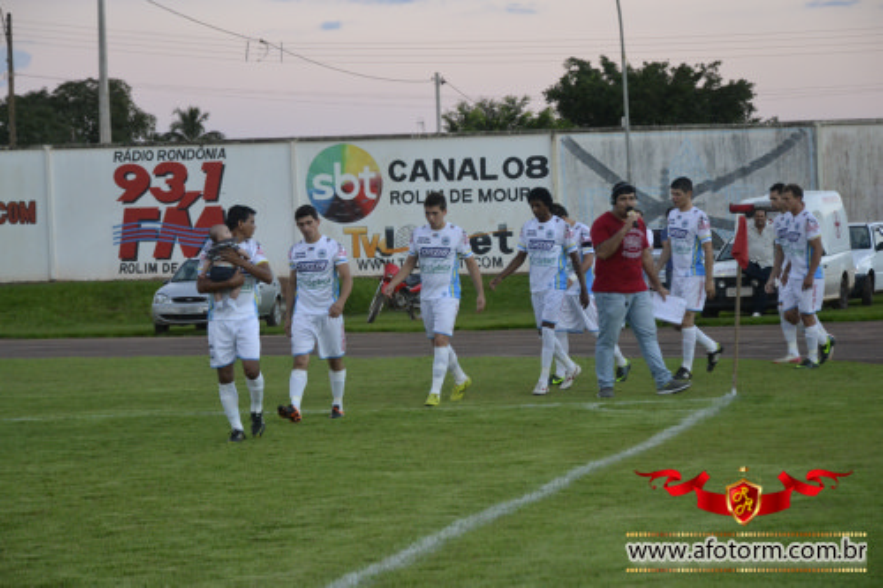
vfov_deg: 11.4
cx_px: 442
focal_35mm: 120
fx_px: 2942
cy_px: 294
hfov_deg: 17.1
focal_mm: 80
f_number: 5.6
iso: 1800
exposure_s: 1/125
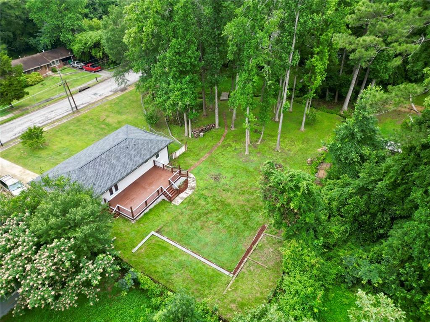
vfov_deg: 56.8
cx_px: 215
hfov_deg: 71.6
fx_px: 298
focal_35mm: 24
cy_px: 161
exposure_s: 1/125
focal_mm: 6.72
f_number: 1.7
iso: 100
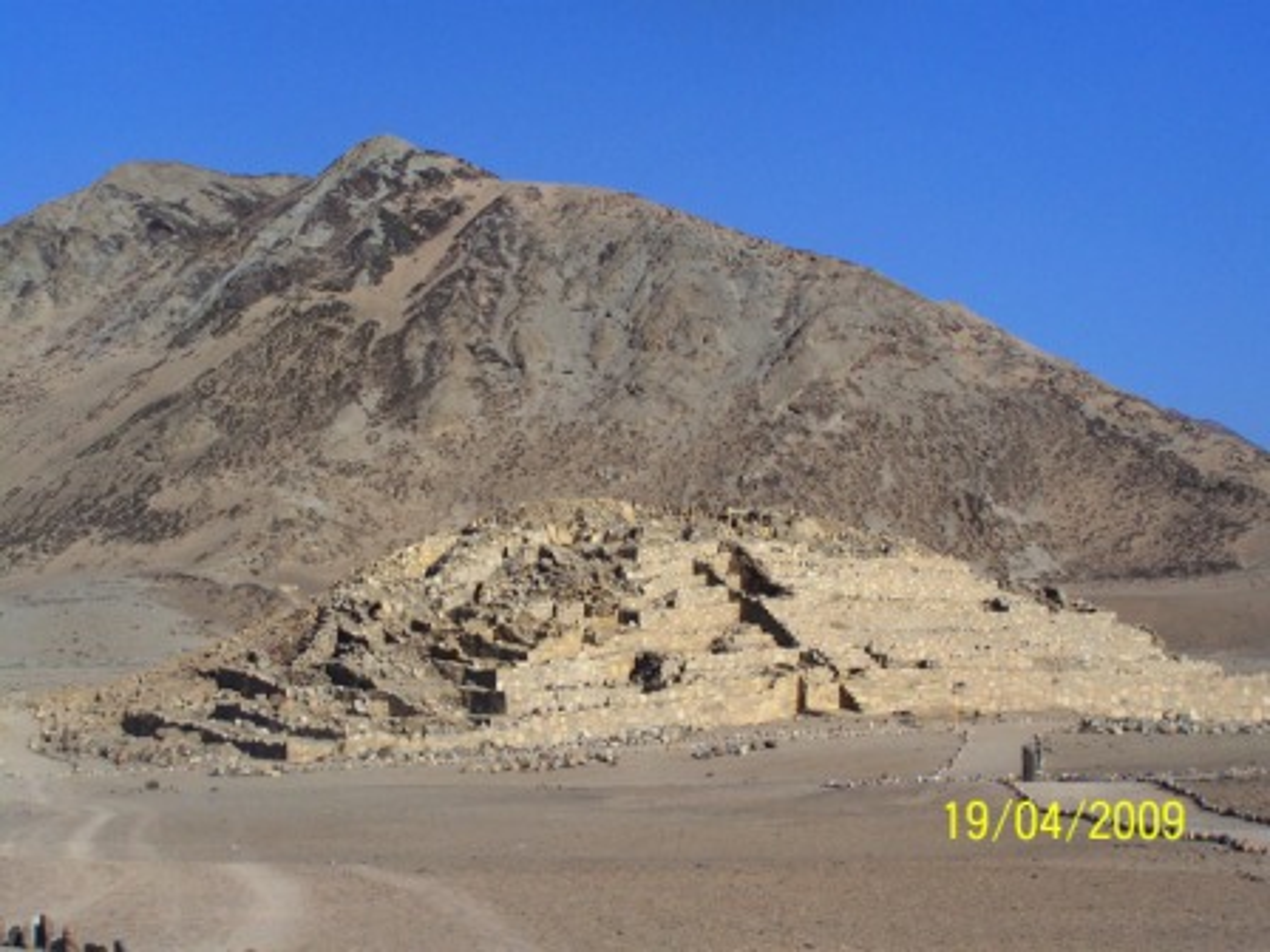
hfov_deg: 29.0
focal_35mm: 67
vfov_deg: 21.9
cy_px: 476
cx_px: 635
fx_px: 2458
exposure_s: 1/800
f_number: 4.5
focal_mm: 11.1
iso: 64
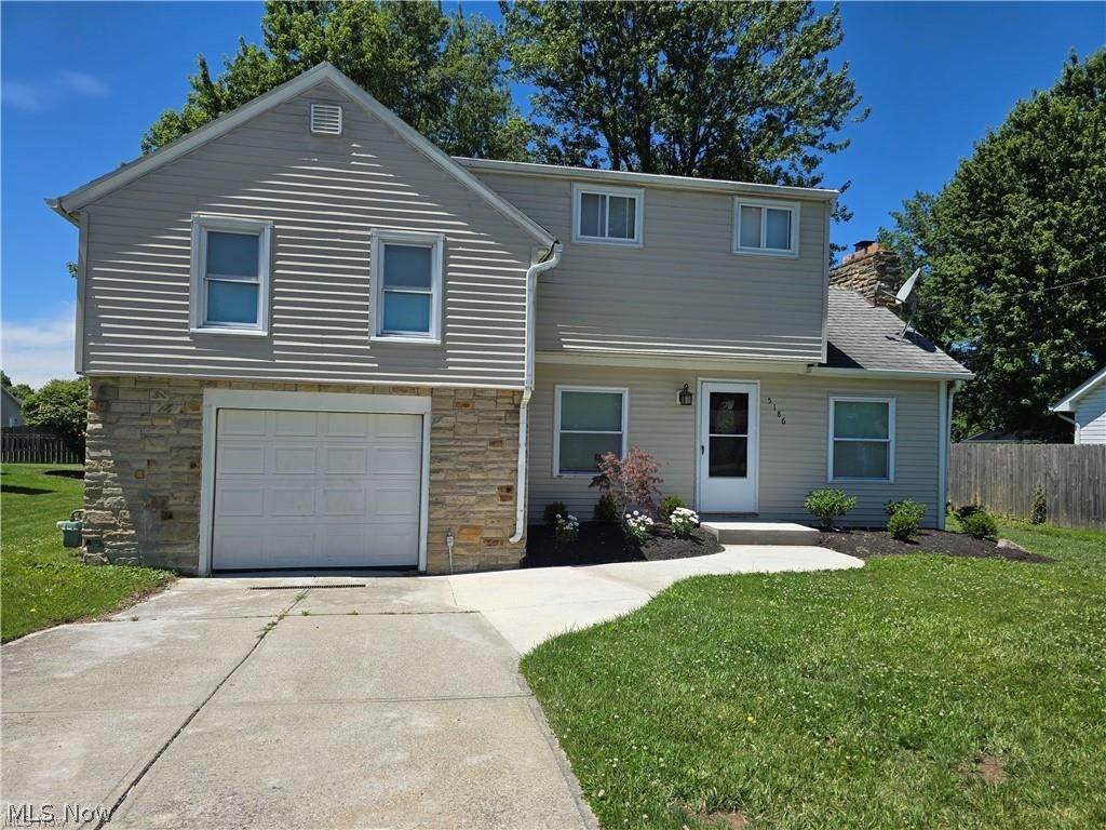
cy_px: 415
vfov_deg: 58.9
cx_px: 553
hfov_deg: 73.9
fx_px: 735
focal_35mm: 23
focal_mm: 6.3
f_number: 1.7
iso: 12
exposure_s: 1/929
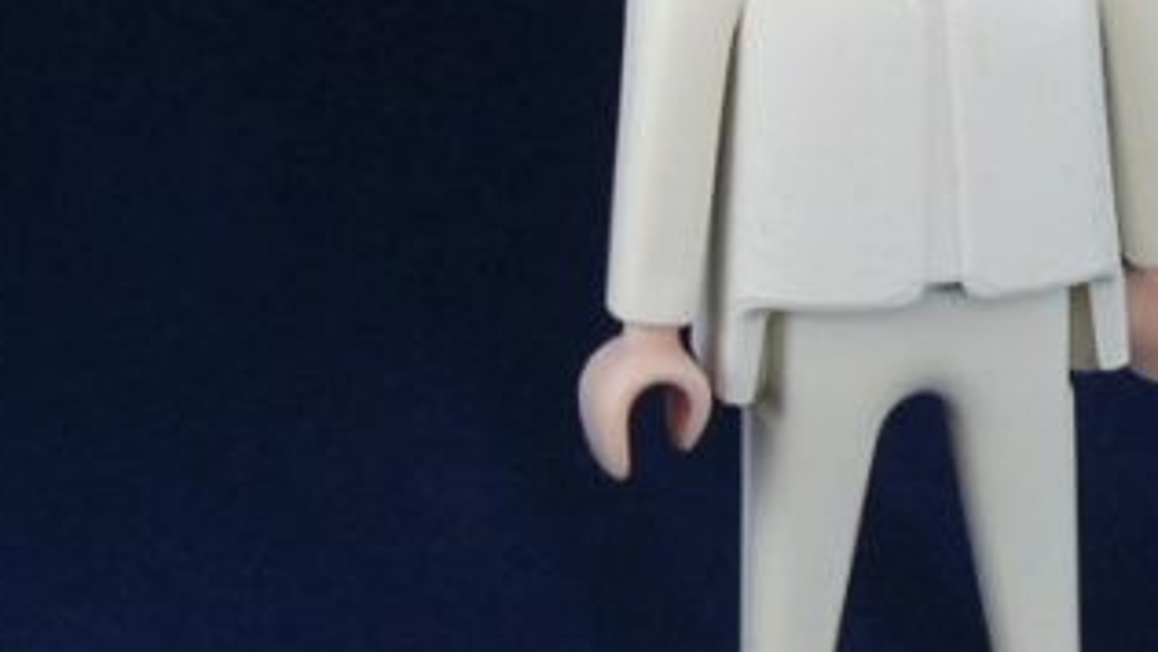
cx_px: 982
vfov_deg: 9.3
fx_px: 4024
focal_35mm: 131
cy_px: 189
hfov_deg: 16.2
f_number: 2.8
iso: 100
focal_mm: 7.6
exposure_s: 1/15
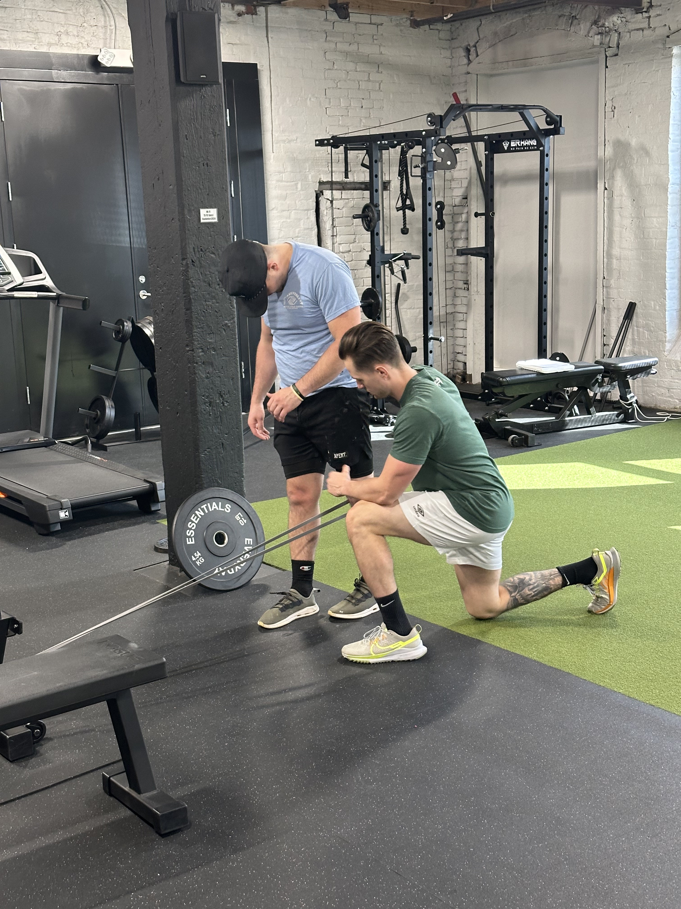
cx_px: 340
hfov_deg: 30.3
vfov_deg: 39.7
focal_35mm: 48
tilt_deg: -11.2
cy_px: 454
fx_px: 1259
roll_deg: +1.1
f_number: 1.78
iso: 200
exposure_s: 1/49
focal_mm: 6.86
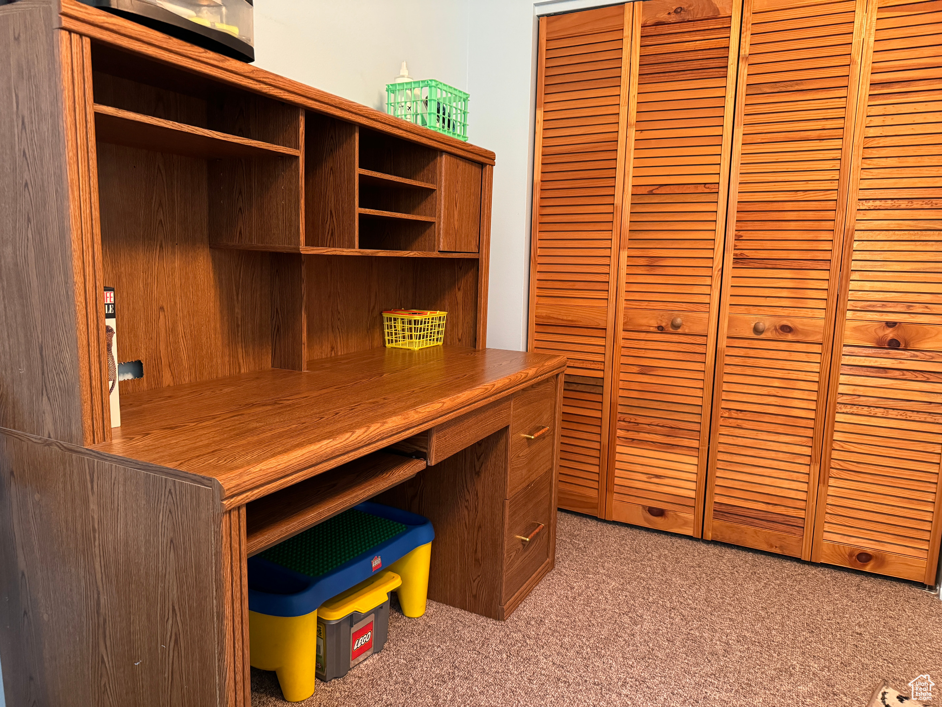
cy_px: 354
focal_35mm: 24
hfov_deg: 71.6
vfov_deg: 56.8
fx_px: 653
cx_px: 471
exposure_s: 1/40
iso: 800
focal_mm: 6.76
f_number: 1.78
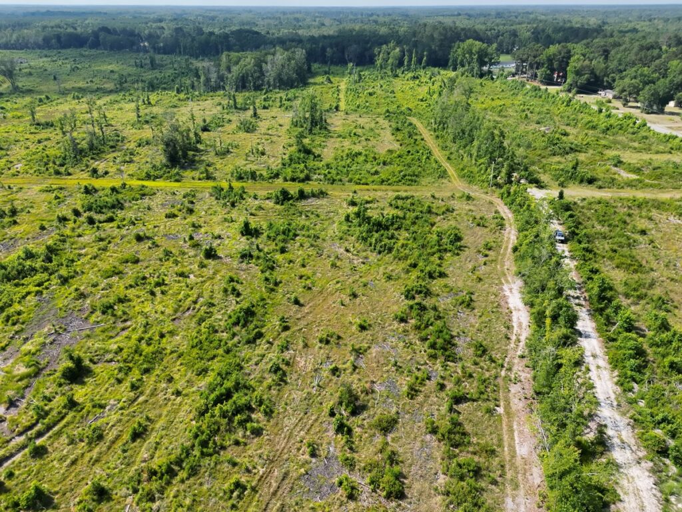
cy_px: 256
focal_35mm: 24
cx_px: 341
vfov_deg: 56.8
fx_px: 473
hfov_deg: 71.6
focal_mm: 6.72
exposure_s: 1/3200
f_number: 1.7
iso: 160
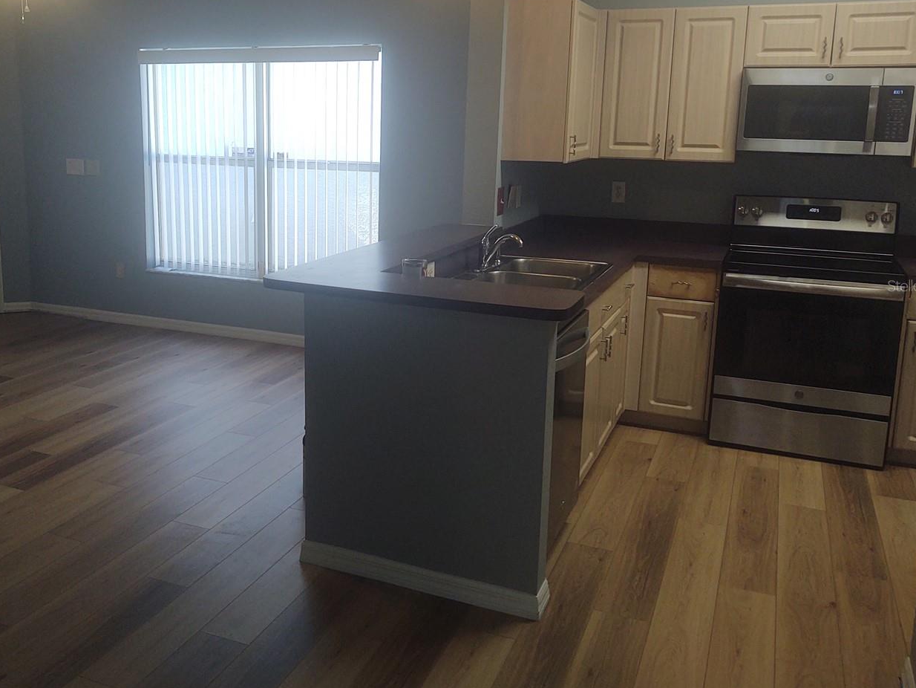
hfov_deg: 52.2
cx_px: 364
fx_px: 926
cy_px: 285
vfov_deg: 40.6
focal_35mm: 35
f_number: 1.7
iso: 100
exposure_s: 1/123
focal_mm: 4.75
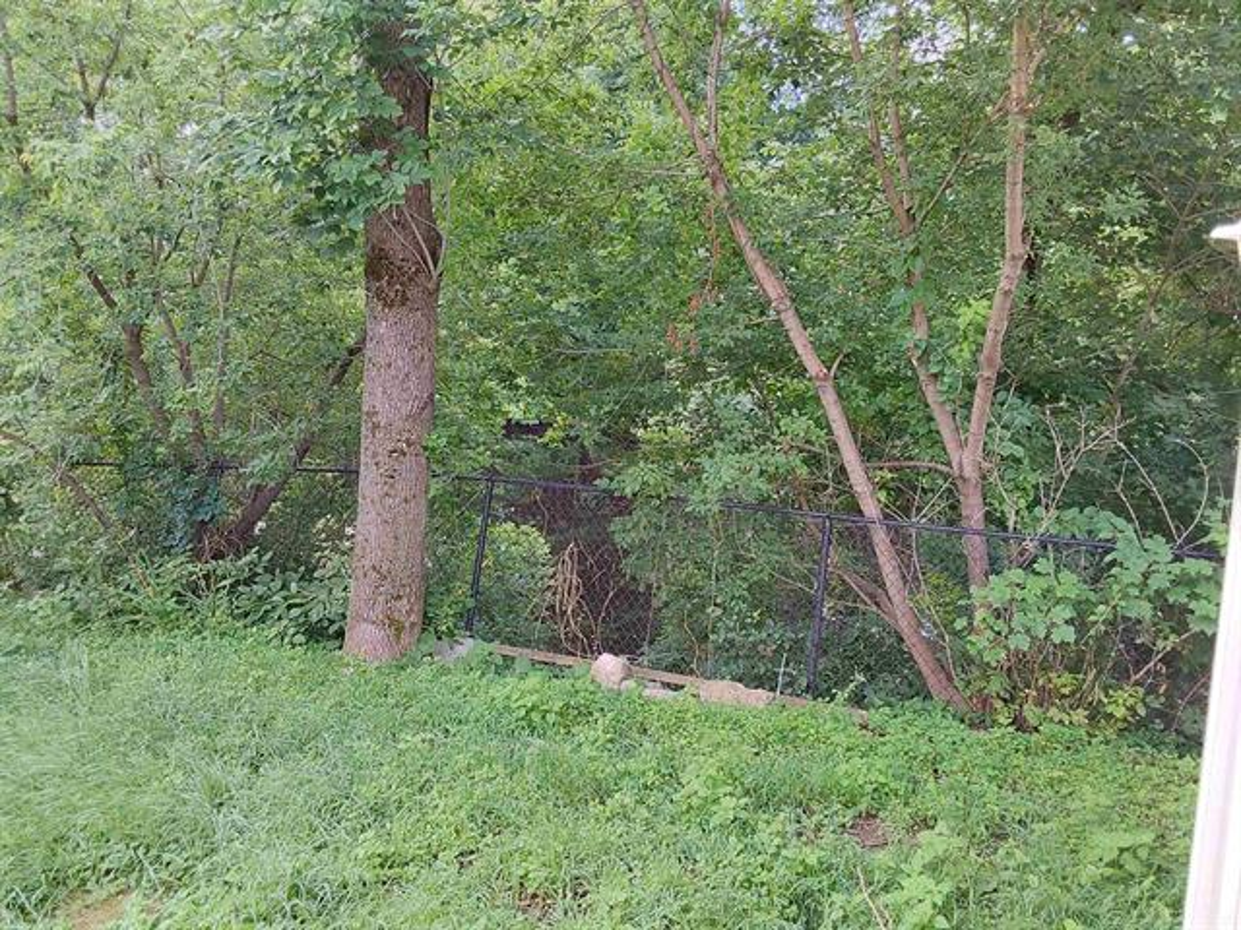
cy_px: 465
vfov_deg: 49.7
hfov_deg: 63.4
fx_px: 1004
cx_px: 620
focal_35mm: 28
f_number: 1.9
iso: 80
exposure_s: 1/100
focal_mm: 2.91
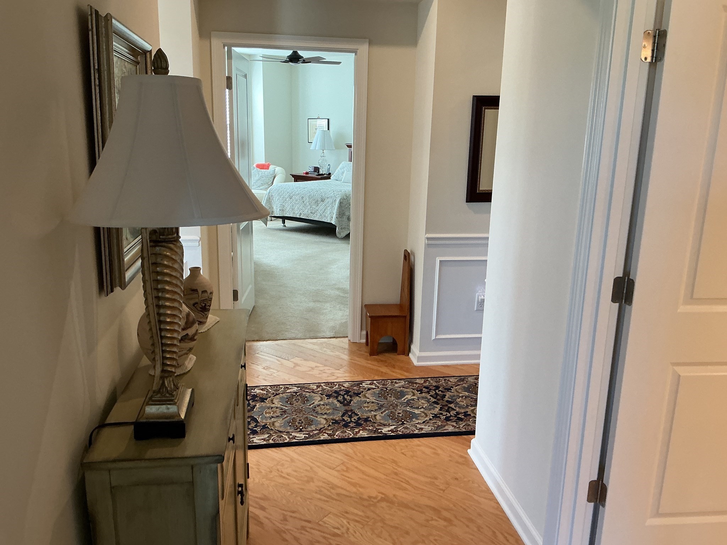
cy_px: 272
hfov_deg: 61.7
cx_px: 364
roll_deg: -1.3
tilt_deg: -11.8
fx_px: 609
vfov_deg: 48.2
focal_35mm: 29
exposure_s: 1/60
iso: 80
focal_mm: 3
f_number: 1.8
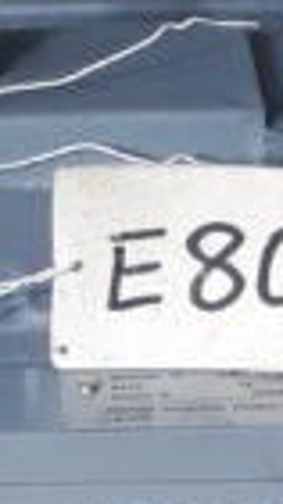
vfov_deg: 9.5
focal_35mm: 214
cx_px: -176
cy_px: 983
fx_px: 2863
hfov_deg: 5.6
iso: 40
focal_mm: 3.6
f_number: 1.9
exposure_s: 1/114
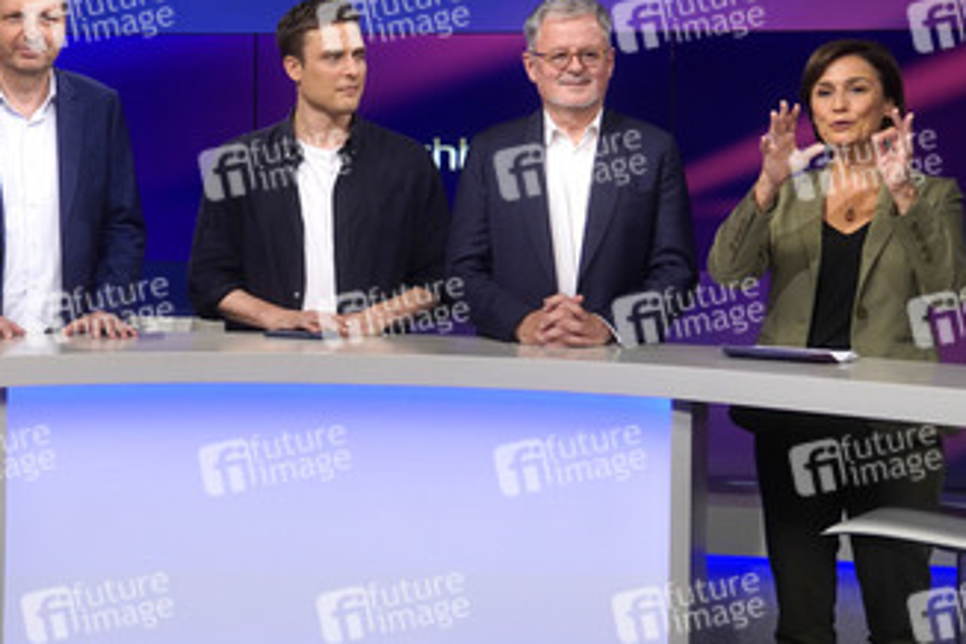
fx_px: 1664
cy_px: 239
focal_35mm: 62
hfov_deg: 32.1
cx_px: 315
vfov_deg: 21.9
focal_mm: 30
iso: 640
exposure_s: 1/640
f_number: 1.8
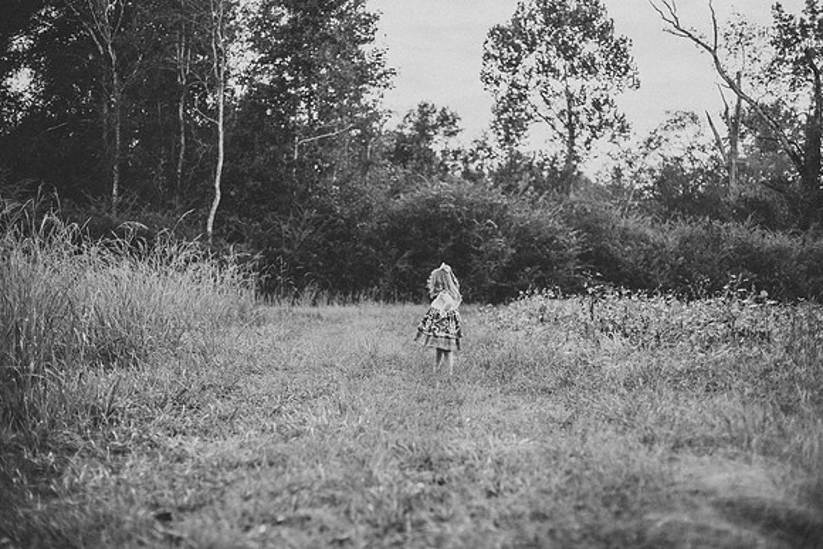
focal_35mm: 50
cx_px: 412
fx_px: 1143
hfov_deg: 39.6
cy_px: 274
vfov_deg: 27.0
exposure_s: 1/800
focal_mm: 50
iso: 400
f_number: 2
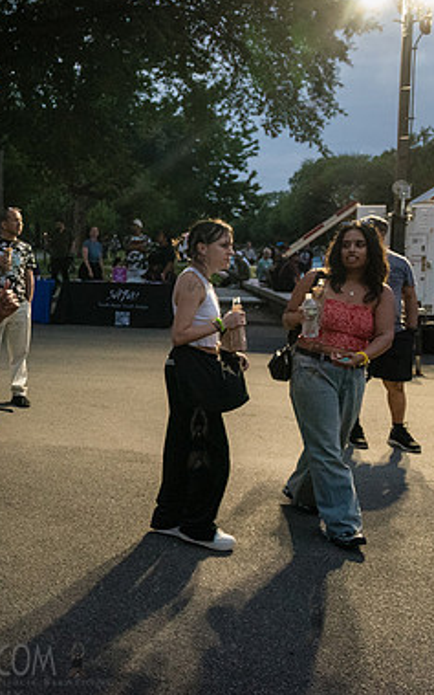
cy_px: 325
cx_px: -75
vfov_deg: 46.2
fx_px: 813
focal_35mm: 43
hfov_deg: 26.8
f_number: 3.5
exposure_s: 1/250
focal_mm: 24
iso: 6400
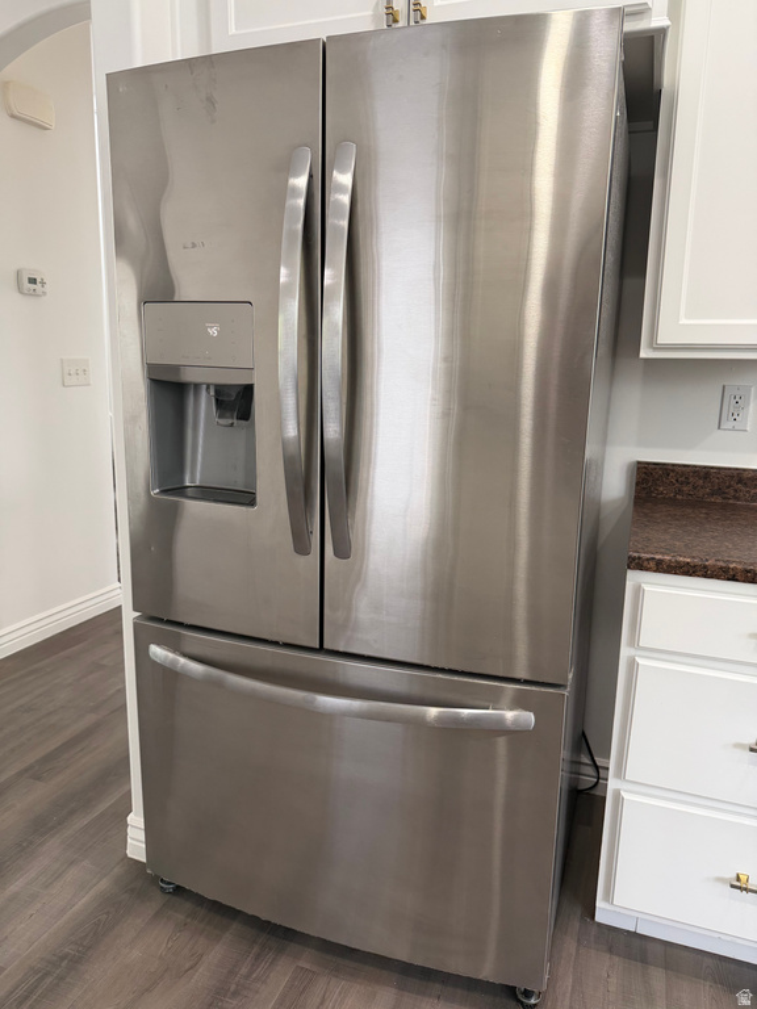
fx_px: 700
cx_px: 378
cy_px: 504
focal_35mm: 24
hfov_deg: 56.8
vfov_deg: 71.6
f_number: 1.78
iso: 200
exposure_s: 1/120
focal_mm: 6.76
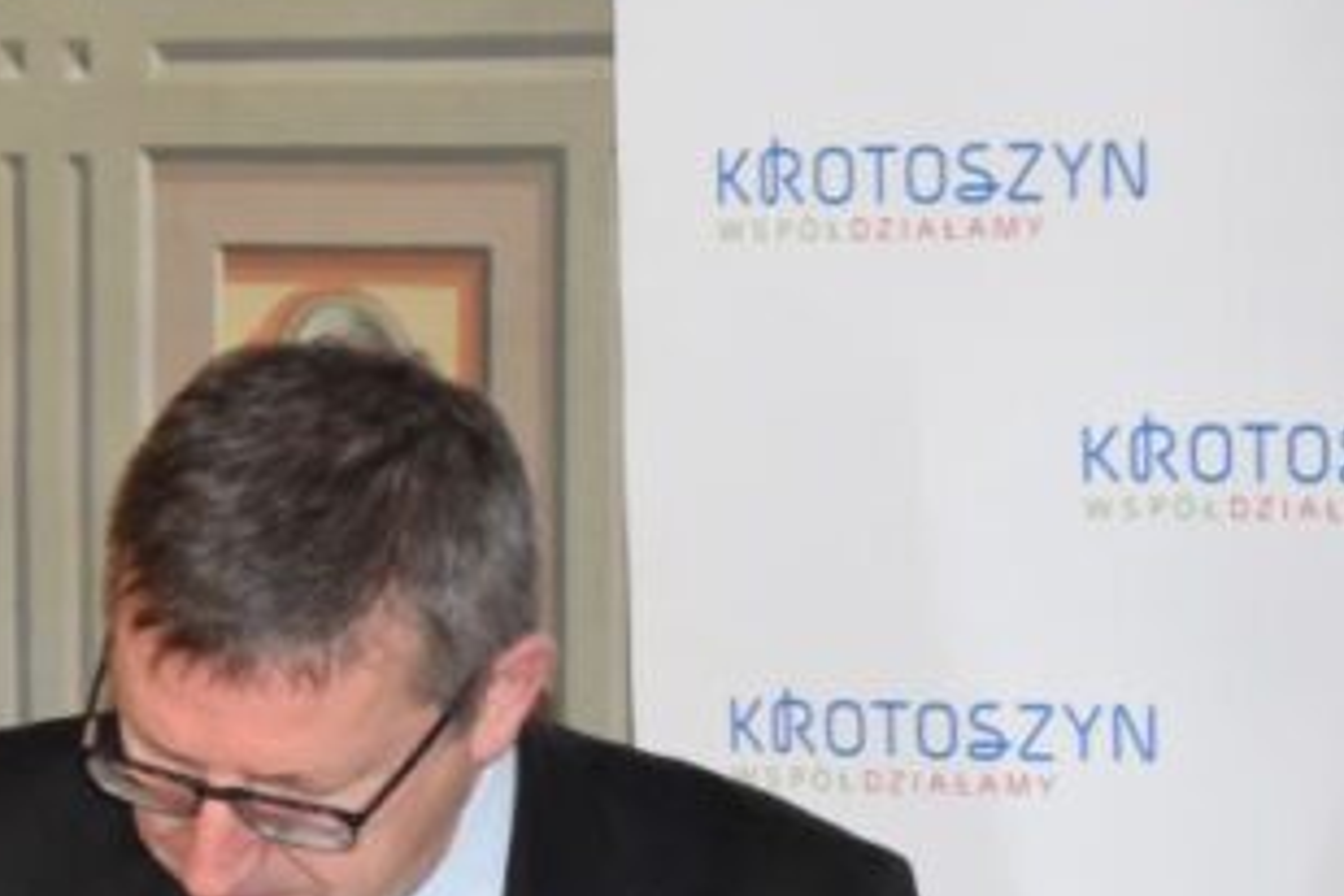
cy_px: 983
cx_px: -278
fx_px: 9743
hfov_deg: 7.8
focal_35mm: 261
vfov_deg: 5.2
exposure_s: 1/60
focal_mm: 70
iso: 3200
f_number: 5.3
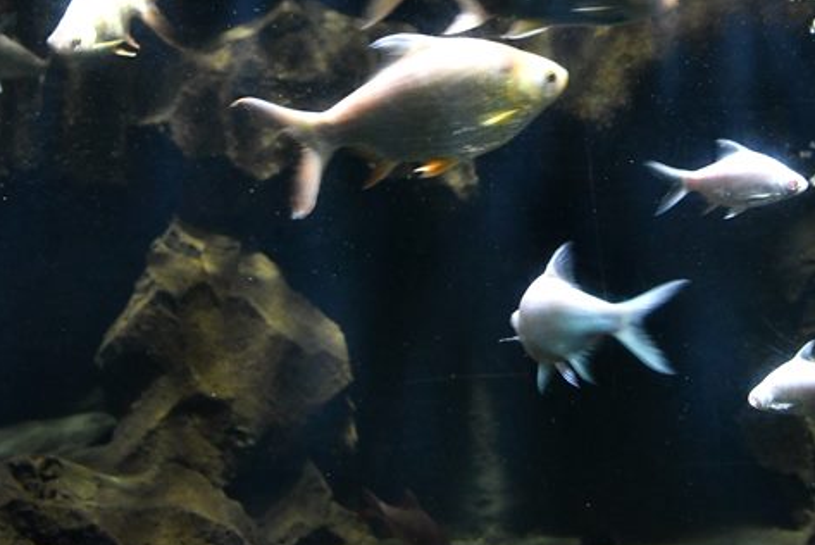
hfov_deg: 28.2
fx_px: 1608
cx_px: 548
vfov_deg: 19.0
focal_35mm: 71
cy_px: 84
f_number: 3.5
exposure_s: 1/50
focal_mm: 40
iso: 5000
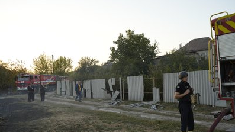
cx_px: 117
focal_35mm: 37
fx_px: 230
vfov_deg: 31.9
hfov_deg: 54.0
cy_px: 78
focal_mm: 35
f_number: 4.5
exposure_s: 1/80
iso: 100
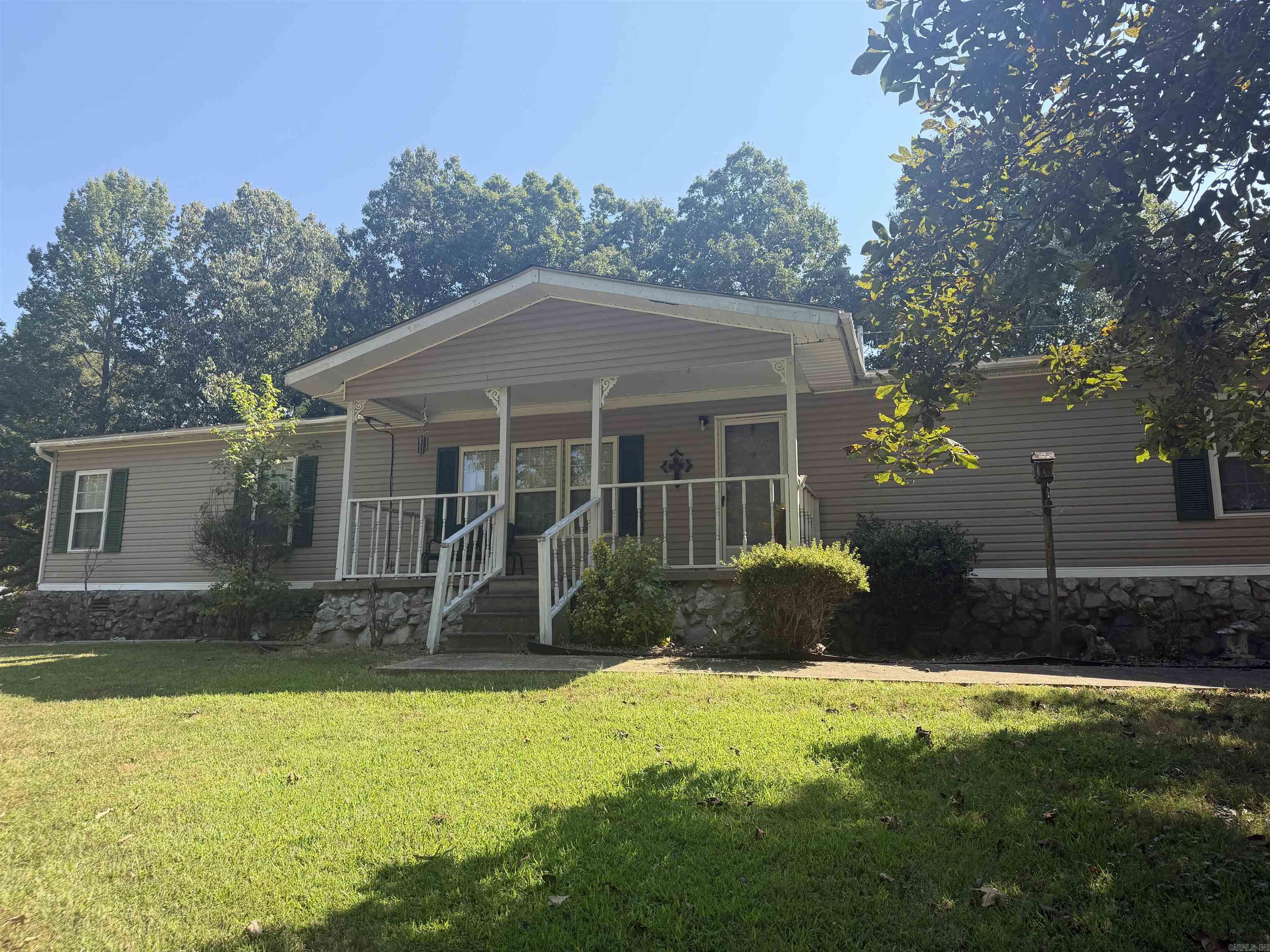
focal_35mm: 24
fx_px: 881
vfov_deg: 56.8
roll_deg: +0.1
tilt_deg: +9.6
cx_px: 635
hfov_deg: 71.6
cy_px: 476
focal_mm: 6.76
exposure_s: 1/1689
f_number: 1.78
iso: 100
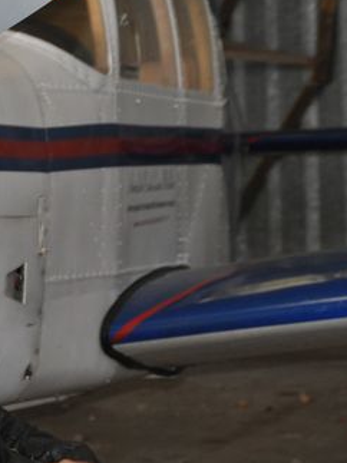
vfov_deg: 7.7
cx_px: -73
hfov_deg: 5.7
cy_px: 171
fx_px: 3437
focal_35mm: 257
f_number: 5.3
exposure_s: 1/60
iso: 800
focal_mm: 90
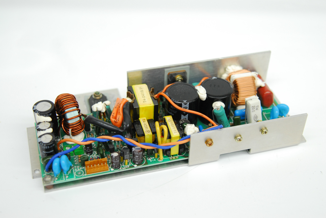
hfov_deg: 35.0
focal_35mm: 57
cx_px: 163
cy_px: 109
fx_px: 517
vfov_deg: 23.8
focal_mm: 38
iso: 800
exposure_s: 1/125
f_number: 3.2
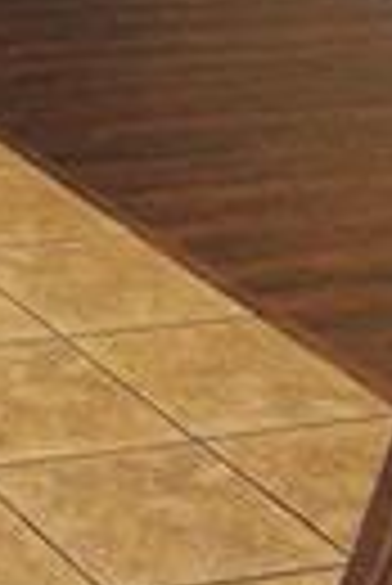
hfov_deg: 8.4
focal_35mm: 143
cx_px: -676
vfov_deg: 13.4
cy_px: -320
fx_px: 2329
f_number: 2.8
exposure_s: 1/30
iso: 400
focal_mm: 6
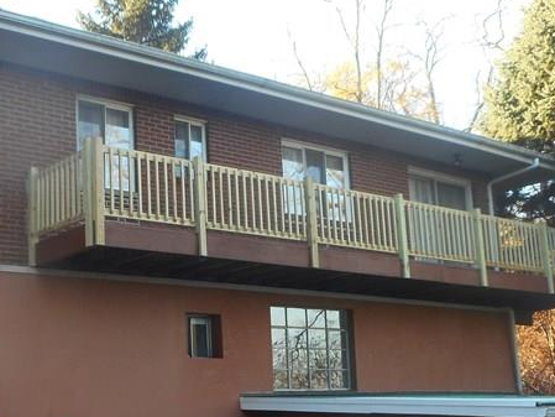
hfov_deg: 33.7
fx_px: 914
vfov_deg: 25.6
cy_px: 270
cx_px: 227
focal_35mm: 57
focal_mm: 4.5
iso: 80
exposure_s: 1/50
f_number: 3.7
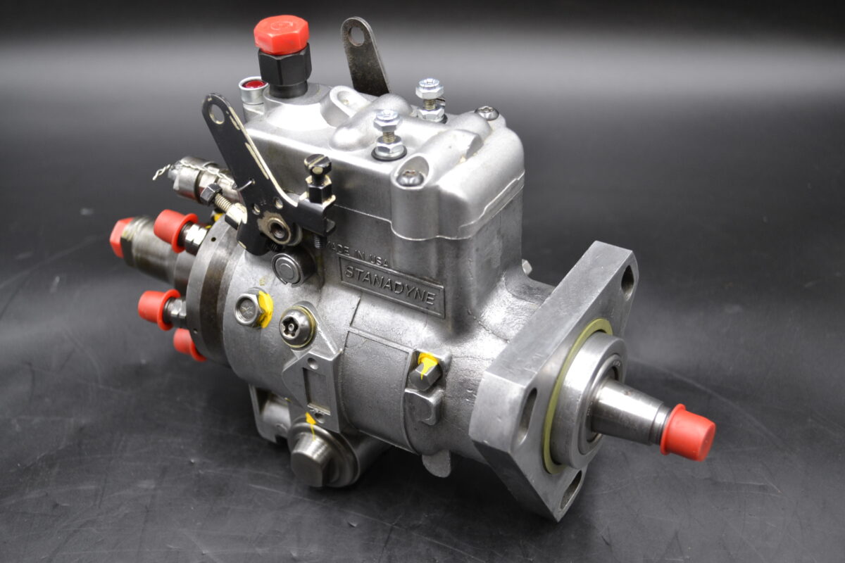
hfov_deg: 45.0
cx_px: 422
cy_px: 282
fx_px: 1021
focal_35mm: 44
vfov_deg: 30.8
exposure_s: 1/50
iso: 400
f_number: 4.5
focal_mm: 29
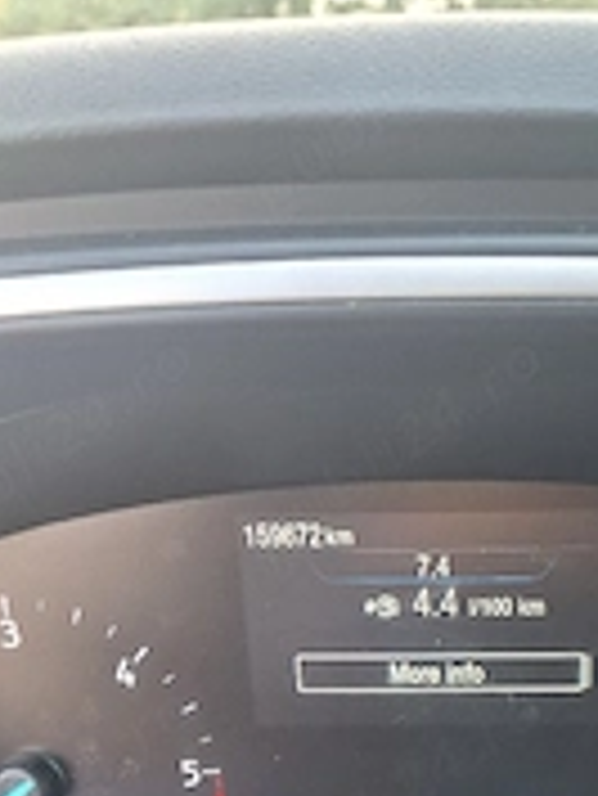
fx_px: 1196
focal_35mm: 52
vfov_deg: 32.7
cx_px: 486
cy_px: 854
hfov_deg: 27.5
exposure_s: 1/50
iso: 64
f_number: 1.8
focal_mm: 5.54
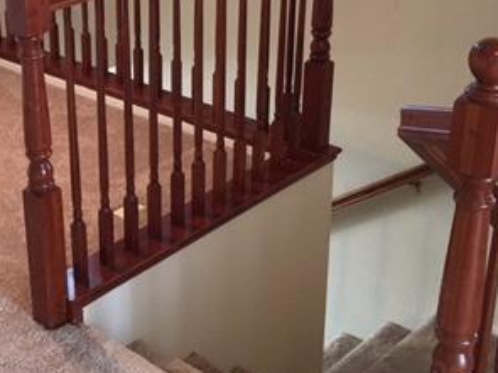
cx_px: 106
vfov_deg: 23.2
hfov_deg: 30.1
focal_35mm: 63
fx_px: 906
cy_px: 125
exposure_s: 1/24
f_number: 2.2
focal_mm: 4.15
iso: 200
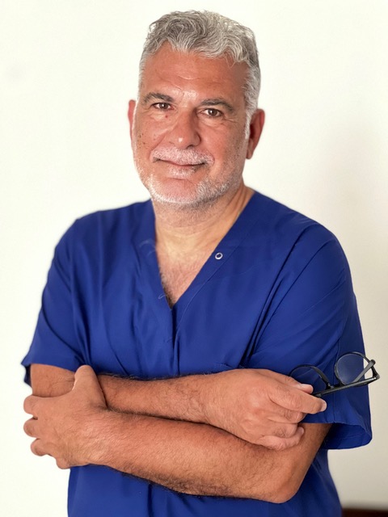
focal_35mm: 77
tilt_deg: -4.1
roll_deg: +1.2
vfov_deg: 25.3
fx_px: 1151
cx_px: 194
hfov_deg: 19.1
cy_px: 258
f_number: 2.8
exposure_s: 1/40
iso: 400
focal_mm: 9
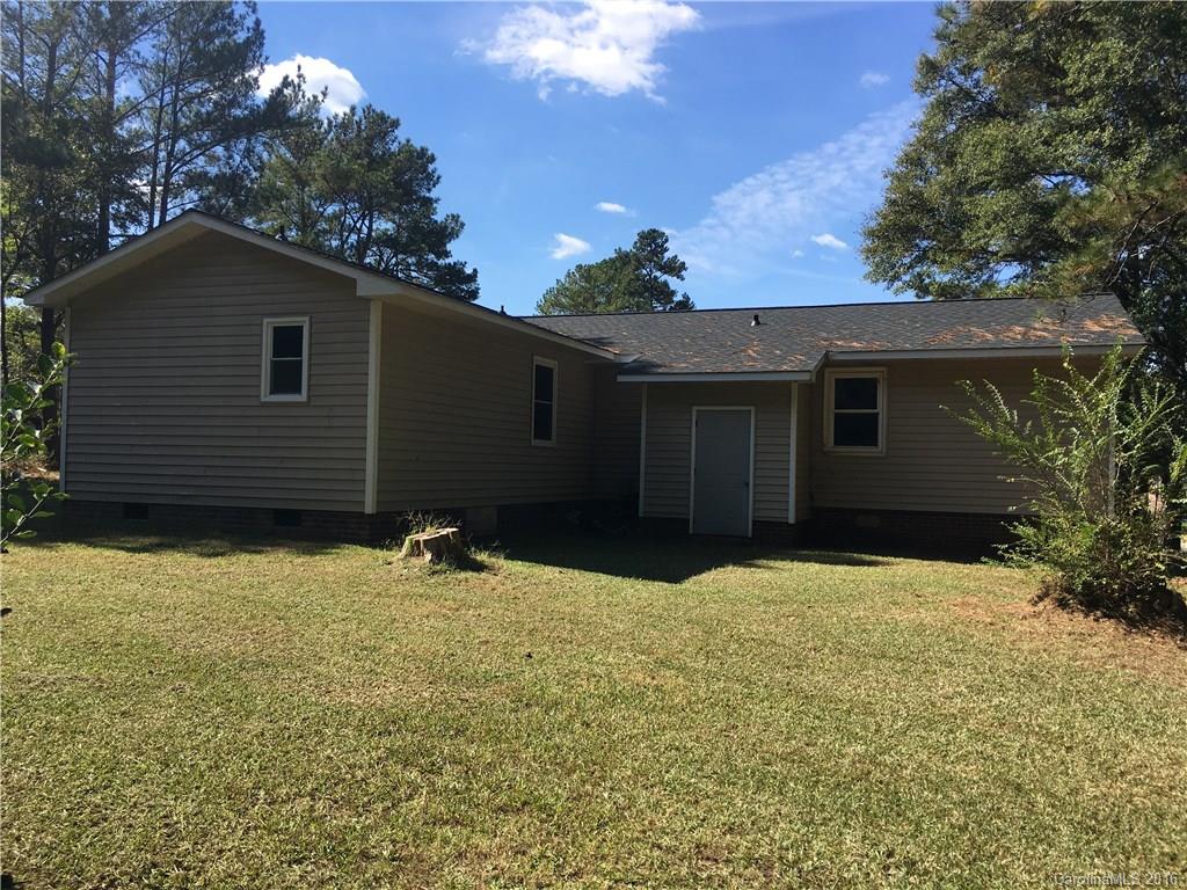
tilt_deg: +1.6
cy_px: 445
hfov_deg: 61.7
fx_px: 994
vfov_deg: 48.2
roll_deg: -1.1
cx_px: 594
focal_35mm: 29
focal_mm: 4.15
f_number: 2.2
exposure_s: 1/1221
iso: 25
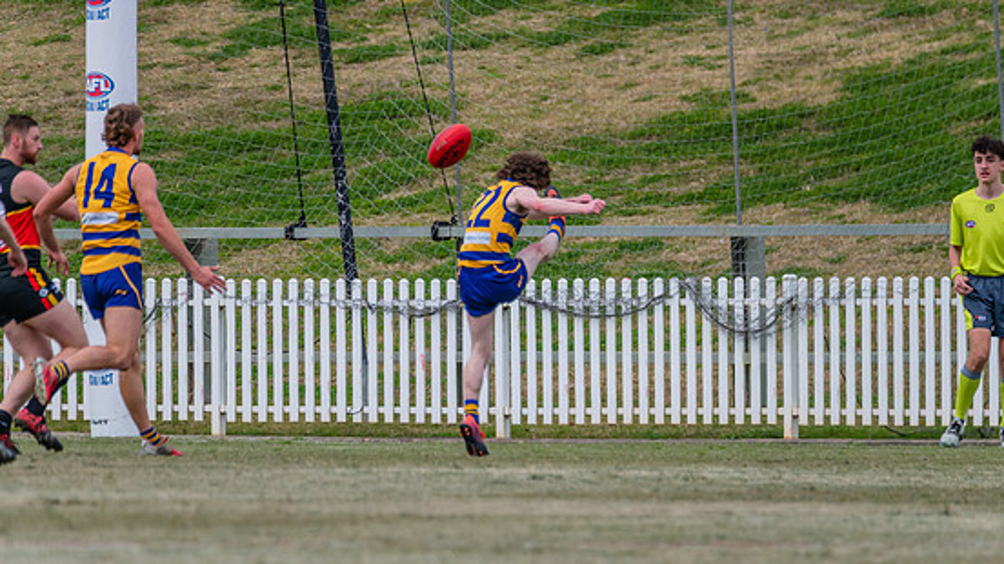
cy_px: 272
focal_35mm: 674
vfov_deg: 1.8
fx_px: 17936
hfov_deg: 3.2
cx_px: 510
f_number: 9
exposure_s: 1/1600
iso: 800
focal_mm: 600
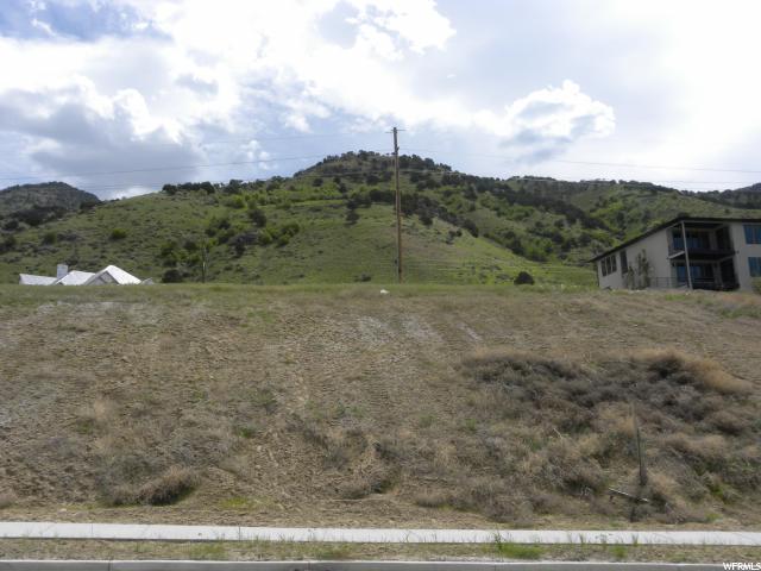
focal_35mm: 33
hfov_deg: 55.4
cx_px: 380
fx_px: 725
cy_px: 286
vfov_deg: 42.9
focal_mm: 5.9
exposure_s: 1/340
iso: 64
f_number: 6.3
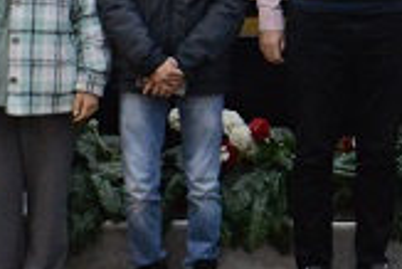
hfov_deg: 16.6
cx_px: 350
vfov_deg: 10.9
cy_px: -111
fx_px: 1364
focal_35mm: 122
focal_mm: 30
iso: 6400
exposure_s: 1/250
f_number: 2.8
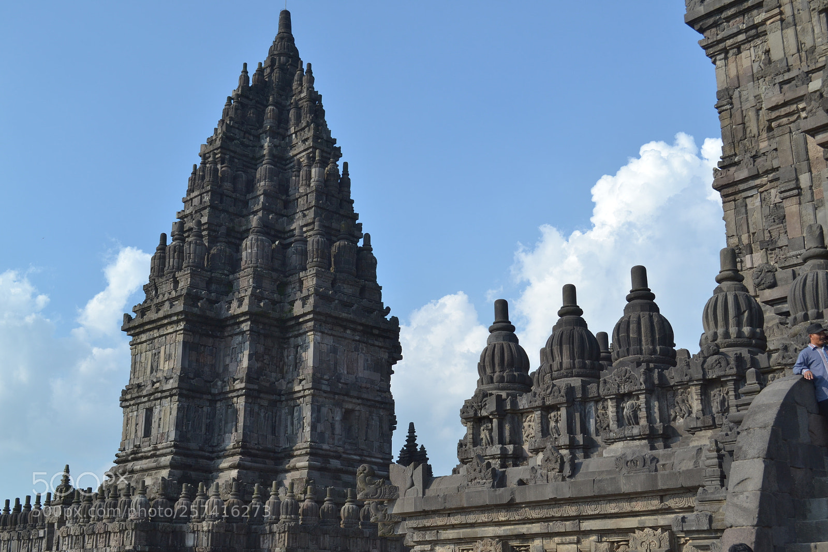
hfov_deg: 43.6
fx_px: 1035
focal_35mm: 45
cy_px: 276
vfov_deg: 29.9
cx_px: 414
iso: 200
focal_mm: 30
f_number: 8
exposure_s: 1/320
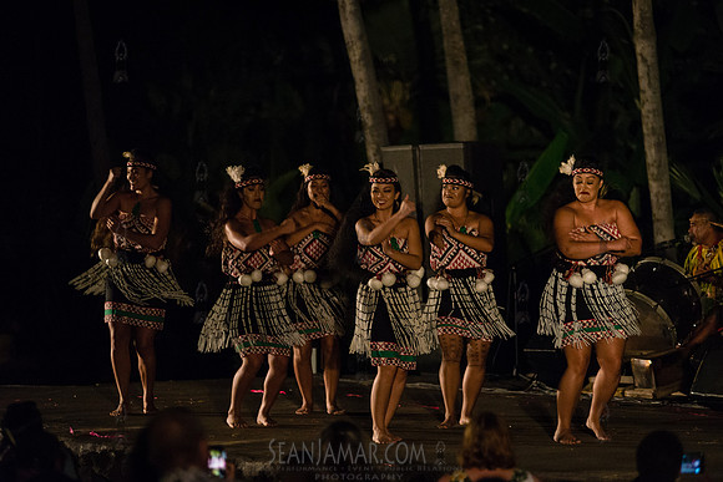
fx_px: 3113
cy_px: 241
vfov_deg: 8.9
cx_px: 362
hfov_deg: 13.2
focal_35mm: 155
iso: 4000
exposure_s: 1/320
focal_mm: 155
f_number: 2.8
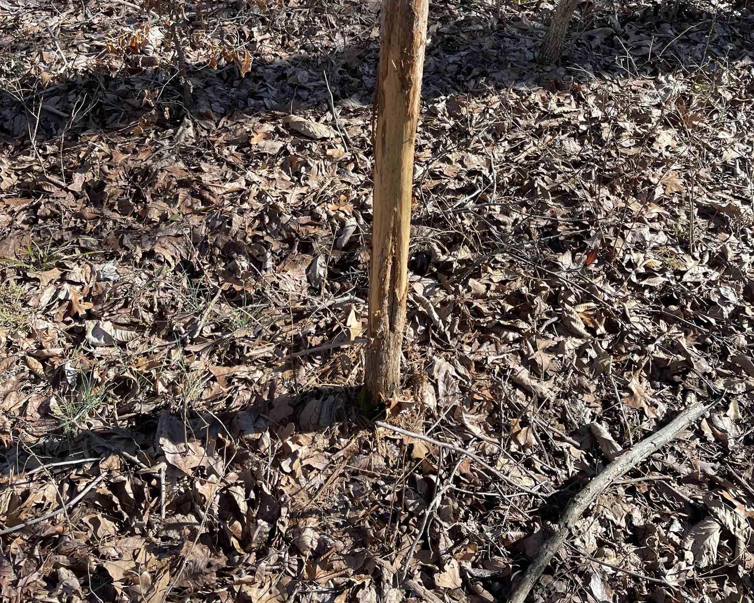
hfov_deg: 52.8
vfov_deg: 41.8
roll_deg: +2.0
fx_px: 759
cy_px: 137
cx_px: 376
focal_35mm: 34
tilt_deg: -43.2
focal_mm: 5.1
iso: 32
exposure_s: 1/874
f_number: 1.6
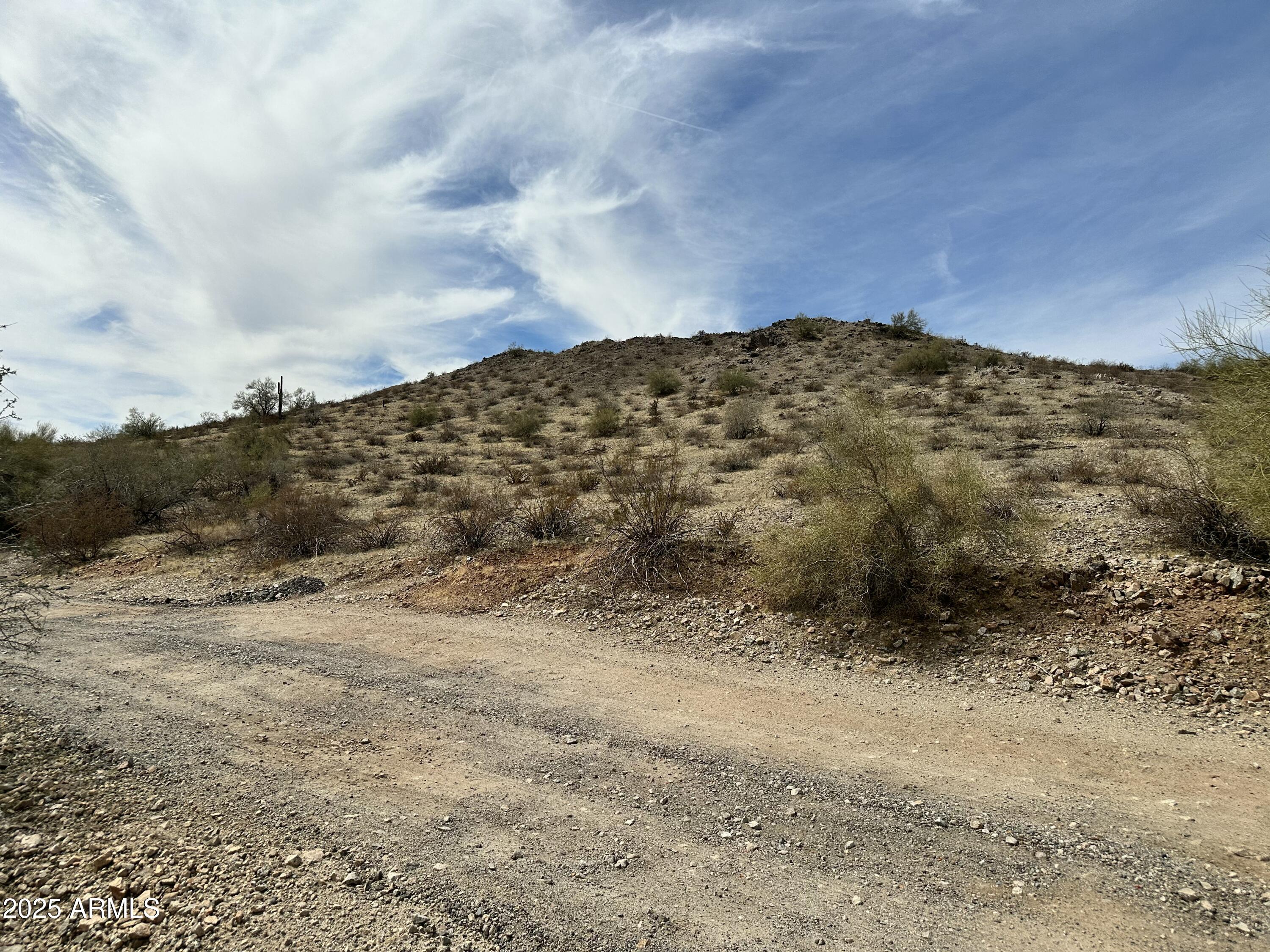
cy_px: 476
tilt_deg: +2.9
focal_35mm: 24
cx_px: 635
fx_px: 881
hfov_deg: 71.6
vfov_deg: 56.8
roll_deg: -1.7
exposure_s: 1/9709
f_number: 1.78
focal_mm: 6.86
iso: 80
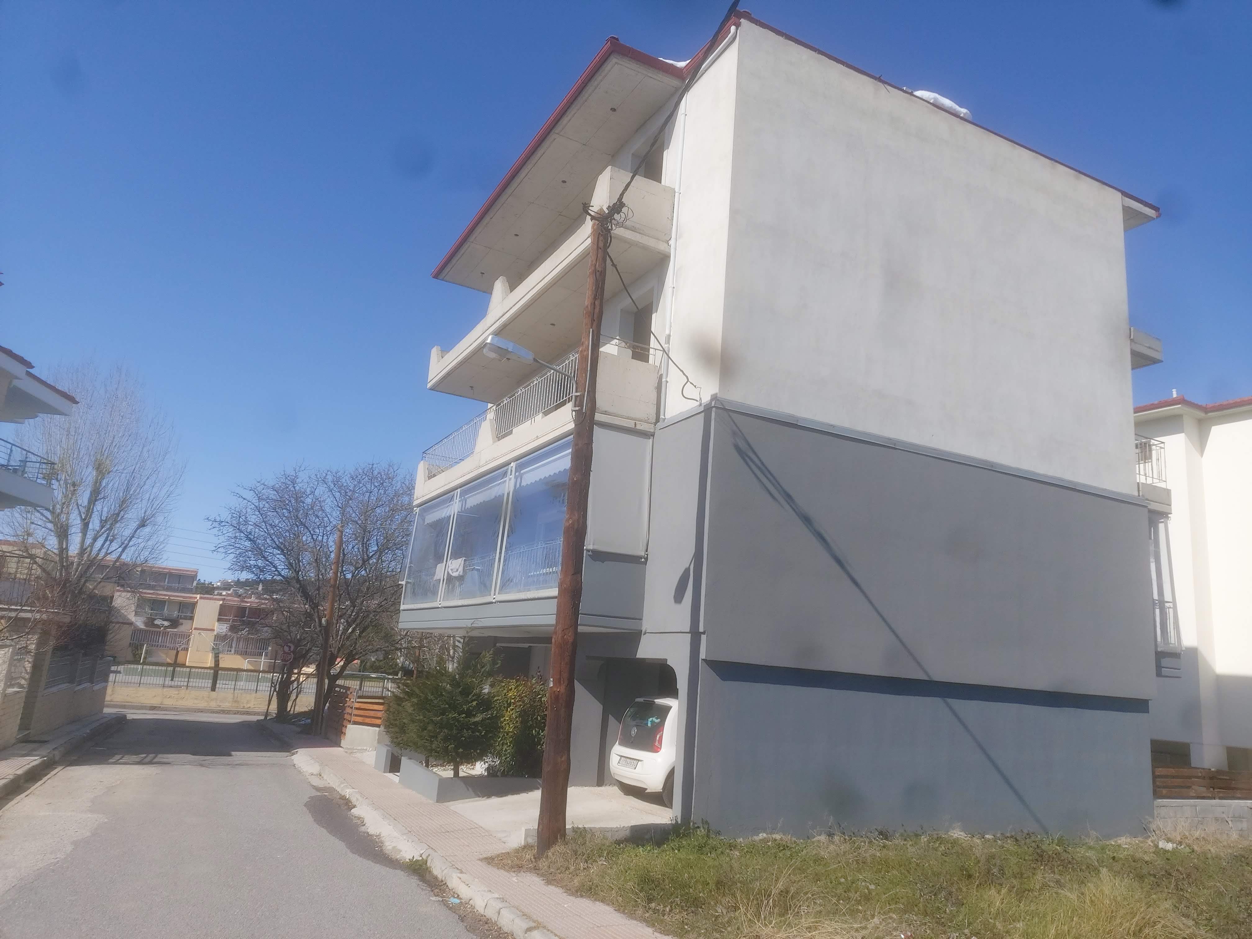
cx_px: 626
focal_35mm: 25
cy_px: 470
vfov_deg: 54.9
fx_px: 904
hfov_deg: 69.4
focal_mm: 4.58
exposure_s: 1/2169
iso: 50
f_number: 2
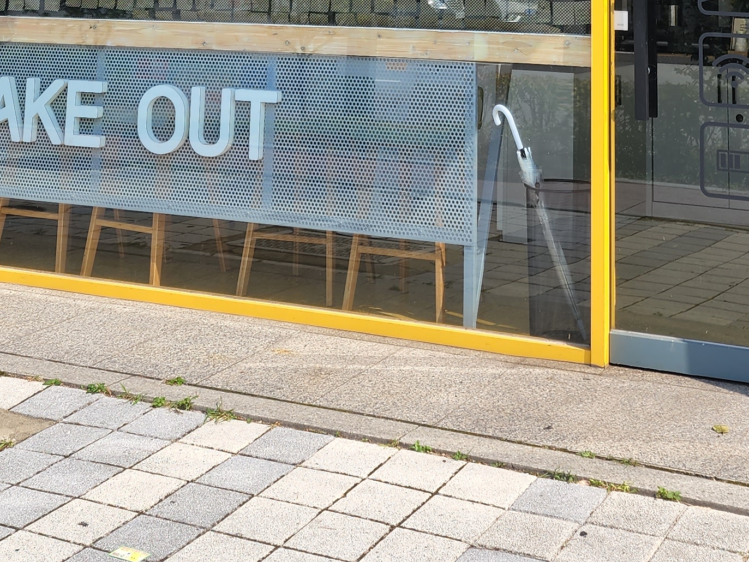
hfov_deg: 28.8
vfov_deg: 19.5
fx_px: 1450
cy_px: -241
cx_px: 488
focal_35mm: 67
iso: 12
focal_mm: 6.4
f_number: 1.8
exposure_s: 1/631
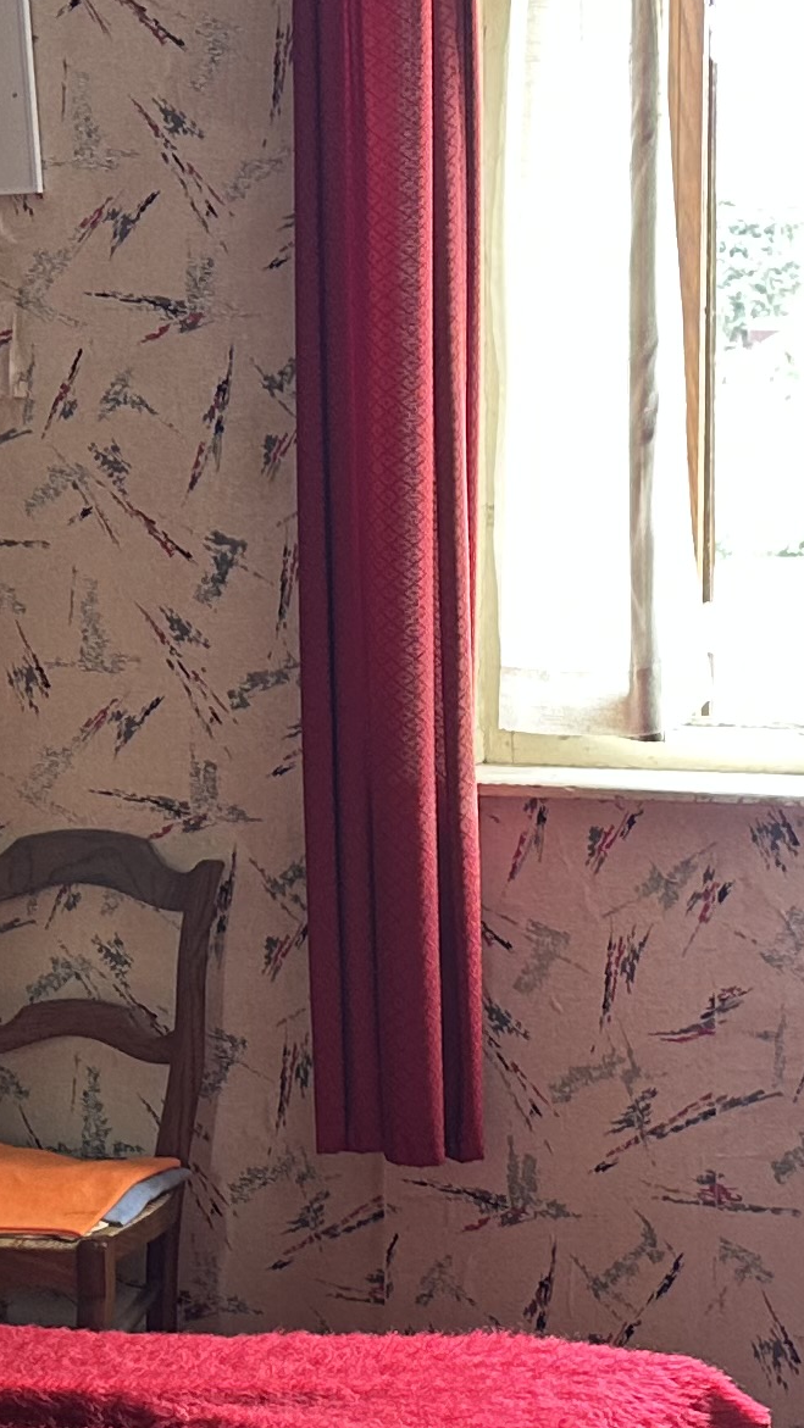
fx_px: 3410
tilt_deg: -5.6
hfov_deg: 13.4
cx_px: 443
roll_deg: -0.3
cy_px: 726
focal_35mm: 90
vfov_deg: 23.7
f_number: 1.78
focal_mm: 6.86
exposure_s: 1/50
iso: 160
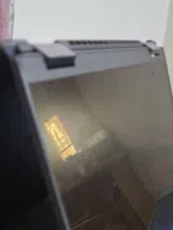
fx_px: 346
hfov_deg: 27.8
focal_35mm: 52
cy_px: 209
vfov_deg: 34.6
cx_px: 53
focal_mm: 6.3
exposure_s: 1/20
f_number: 1.7
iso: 1250
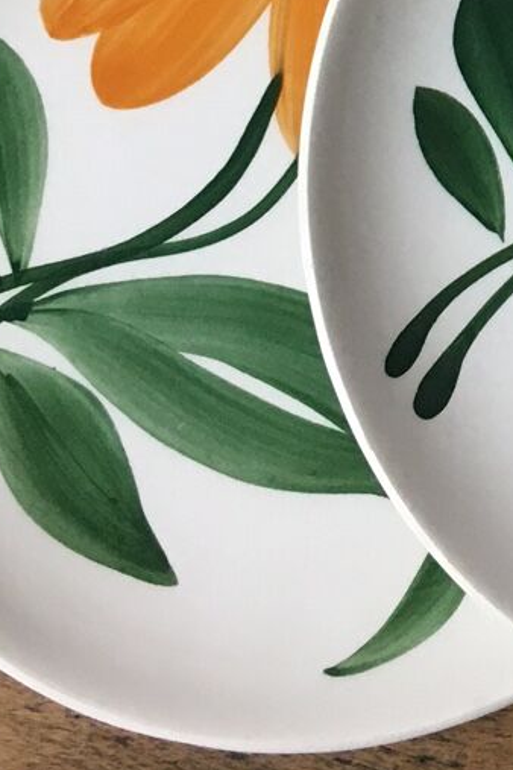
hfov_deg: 10.8
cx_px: 880
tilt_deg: -75.4
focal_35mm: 120
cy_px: -278
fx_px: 2565
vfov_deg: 16.0
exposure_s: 1/33
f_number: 2.2
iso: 50
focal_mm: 4.15
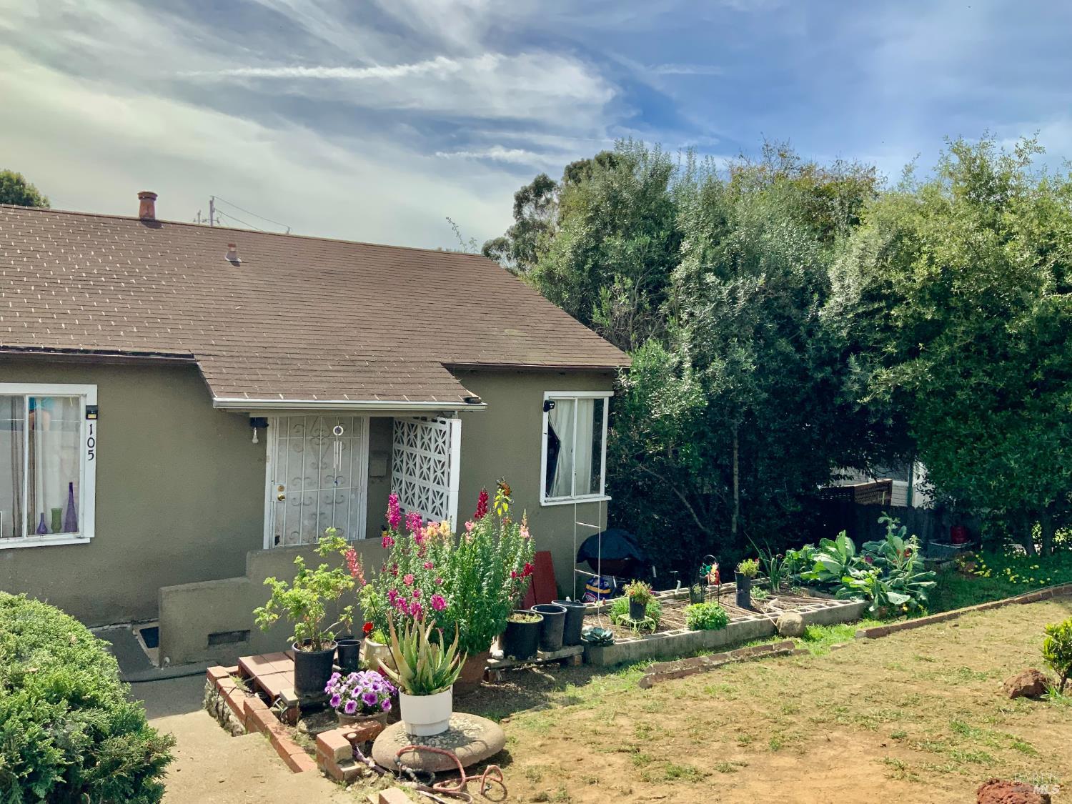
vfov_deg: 48.2
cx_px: 536
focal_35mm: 29
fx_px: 898
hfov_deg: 61.7
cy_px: 402
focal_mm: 3
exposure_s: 1/2320
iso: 16
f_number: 1.8
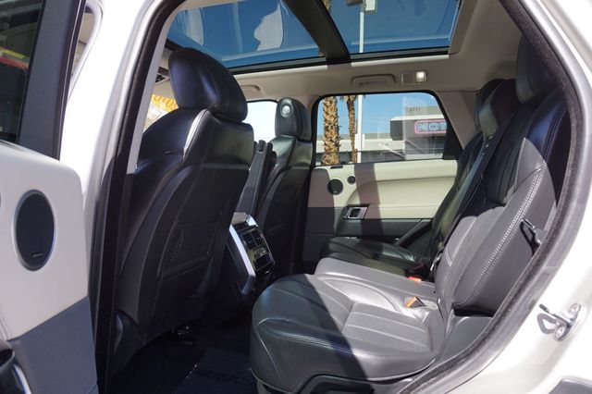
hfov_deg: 73.8
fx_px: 394
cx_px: 296
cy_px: 197
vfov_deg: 53.1
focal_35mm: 24
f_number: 6.3
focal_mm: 16
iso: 100
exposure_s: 1/80
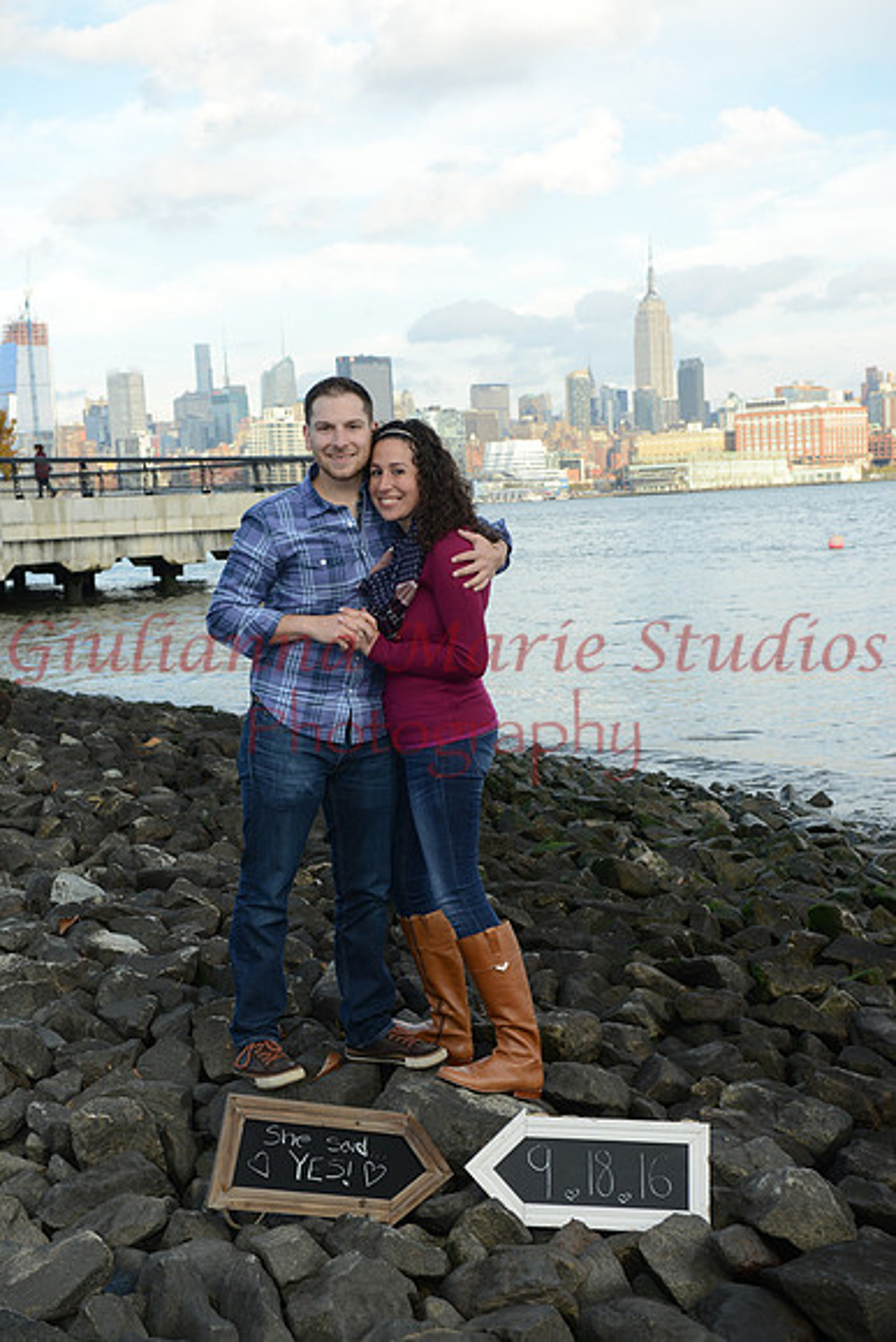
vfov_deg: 38.2
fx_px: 1940
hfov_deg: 26.0
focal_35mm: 52
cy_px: 671
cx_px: 448
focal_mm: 52
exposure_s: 1/250
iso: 400
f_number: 8
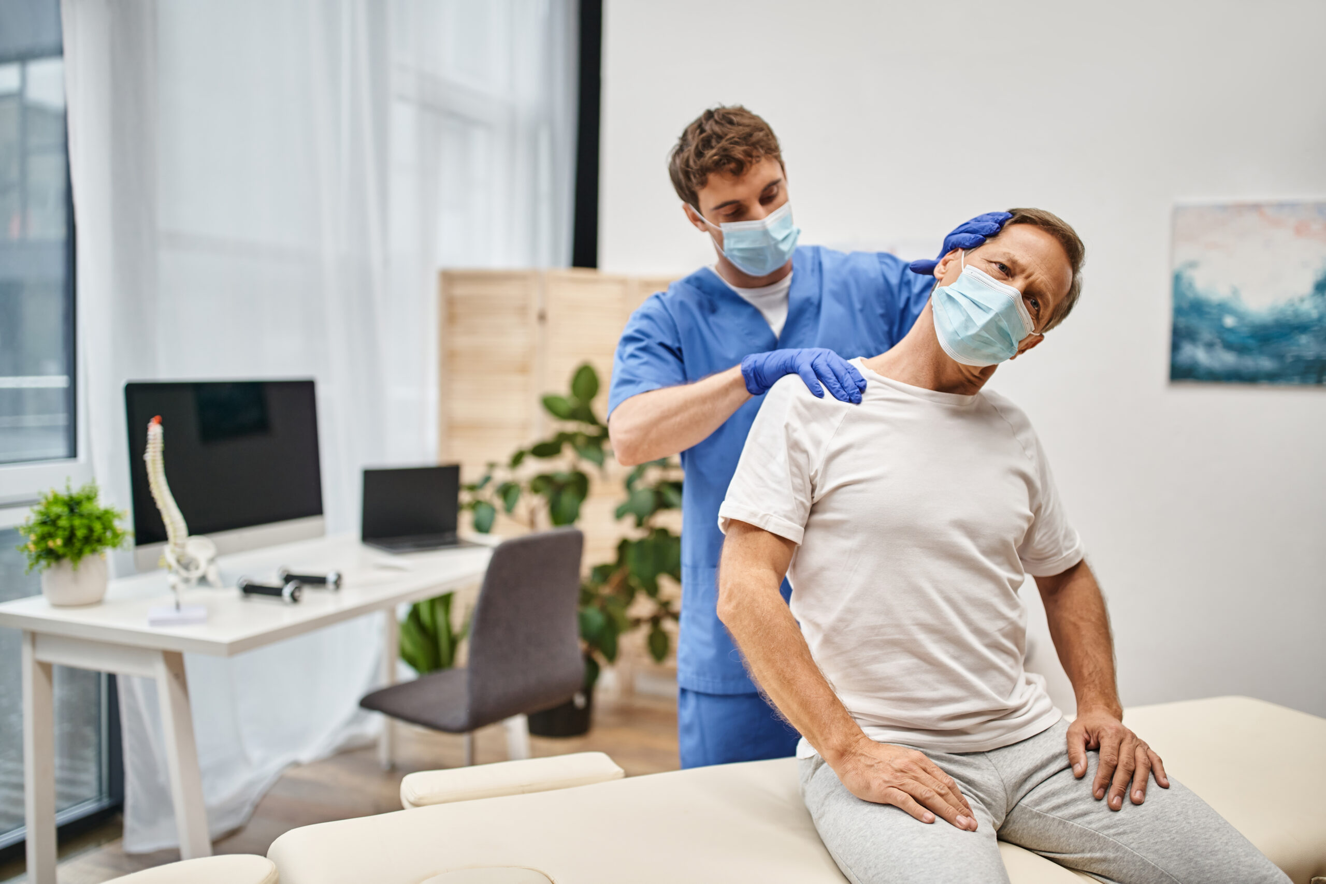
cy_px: 442
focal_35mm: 35
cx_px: 663
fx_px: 1289
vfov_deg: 37.9
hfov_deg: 54.4
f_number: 1.4
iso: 320
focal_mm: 35
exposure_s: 1/250
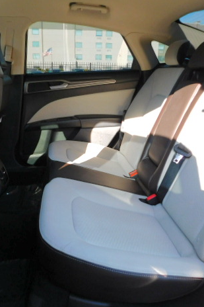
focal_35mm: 33
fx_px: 281
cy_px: 157
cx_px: 91
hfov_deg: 39.9
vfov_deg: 57.2
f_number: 3
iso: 125
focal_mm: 4
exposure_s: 1/125
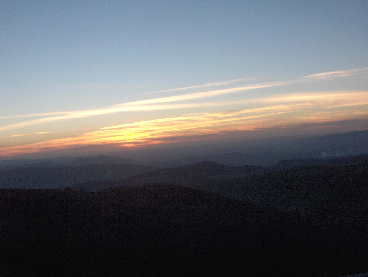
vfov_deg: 36.9
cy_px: 138
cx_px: 184
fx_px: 415
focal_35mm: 39
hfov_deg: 47.8
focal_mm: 8
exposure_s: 1/196
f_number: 4.8
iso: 100
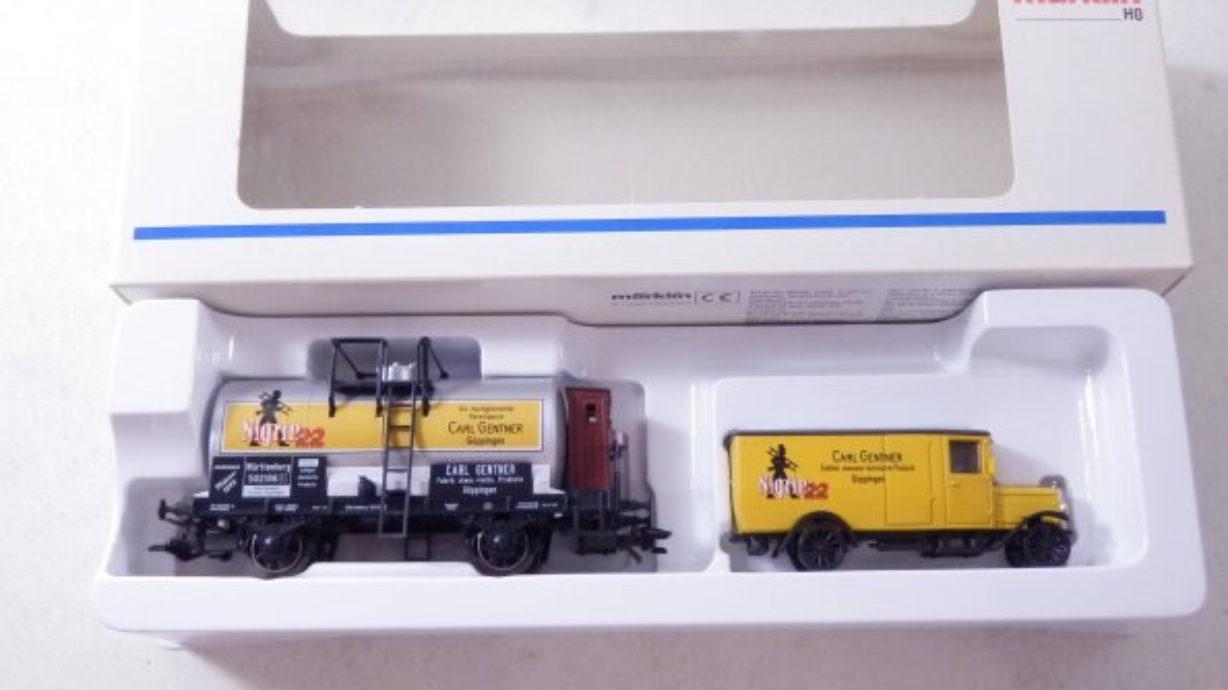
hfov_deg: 46.4
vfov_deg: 27.0
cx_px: 614
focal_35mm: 44
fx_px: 1433
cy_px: 260
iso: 640
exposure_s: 1/160
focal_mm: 7.3
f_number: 3.7
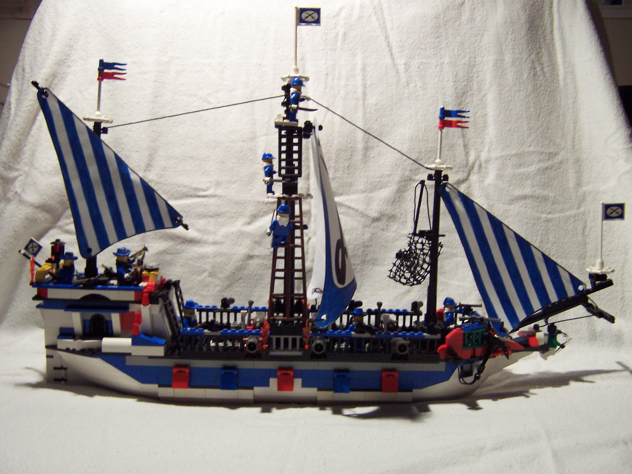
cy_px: 237
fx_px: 657
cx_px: 316
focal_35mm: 36
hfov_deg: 51.4
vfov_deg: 39.7
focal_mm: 5.6
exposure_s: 1/15
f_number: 2.8
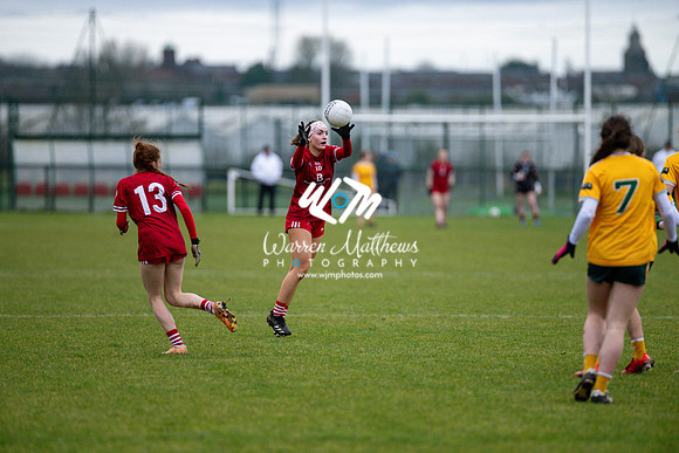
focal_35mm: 300
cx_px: 340
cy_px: 226
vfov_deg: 4.6
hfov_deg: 6.9
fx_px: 5659
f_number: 2.8
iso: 3600
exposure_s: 1/1000
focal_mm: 300
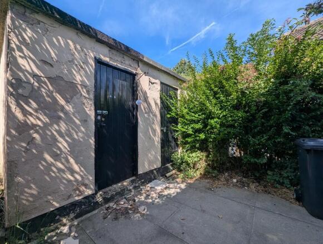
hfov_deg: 106.1
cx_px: 162
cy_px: 122
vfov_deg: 90.1
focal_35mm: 13
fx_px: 122
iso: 43
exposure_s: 1/527
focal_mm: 1.95
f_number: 2.2
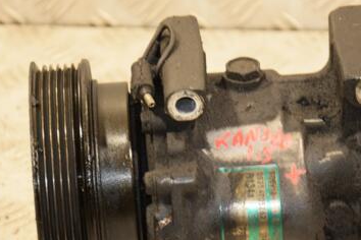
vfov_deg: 6.0
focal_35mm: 229
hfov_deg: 9.0
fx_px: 2296
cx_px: 259
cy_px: 169
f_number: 5.6
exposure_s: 1/80
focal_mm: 90
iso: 800
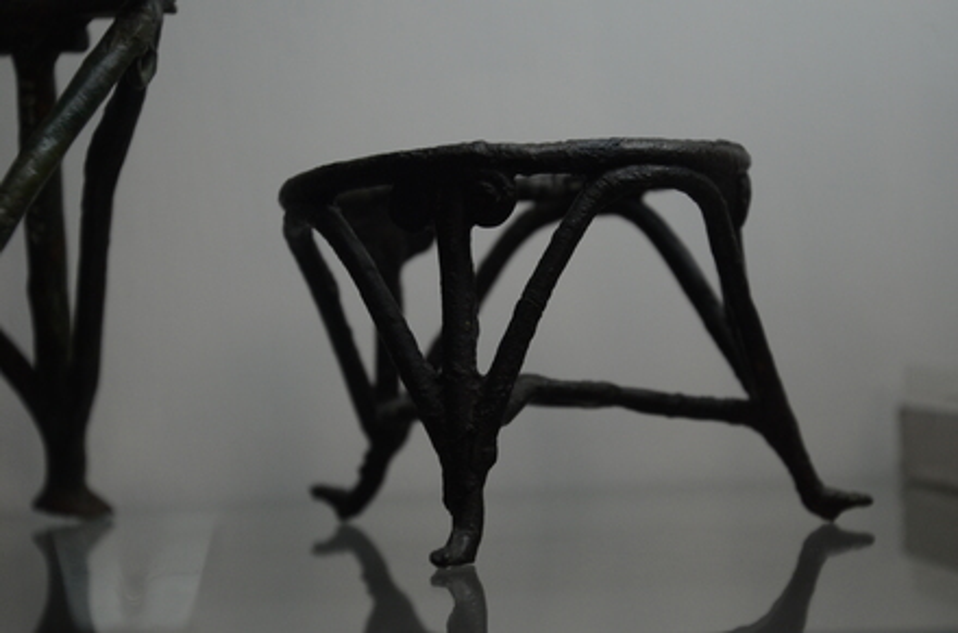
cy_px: 316
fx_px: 2787
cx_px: 479
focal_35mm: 105
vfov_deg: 13.0
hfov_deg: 19.5
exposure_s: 1/125
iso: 1000
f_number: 5.3
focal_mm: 70
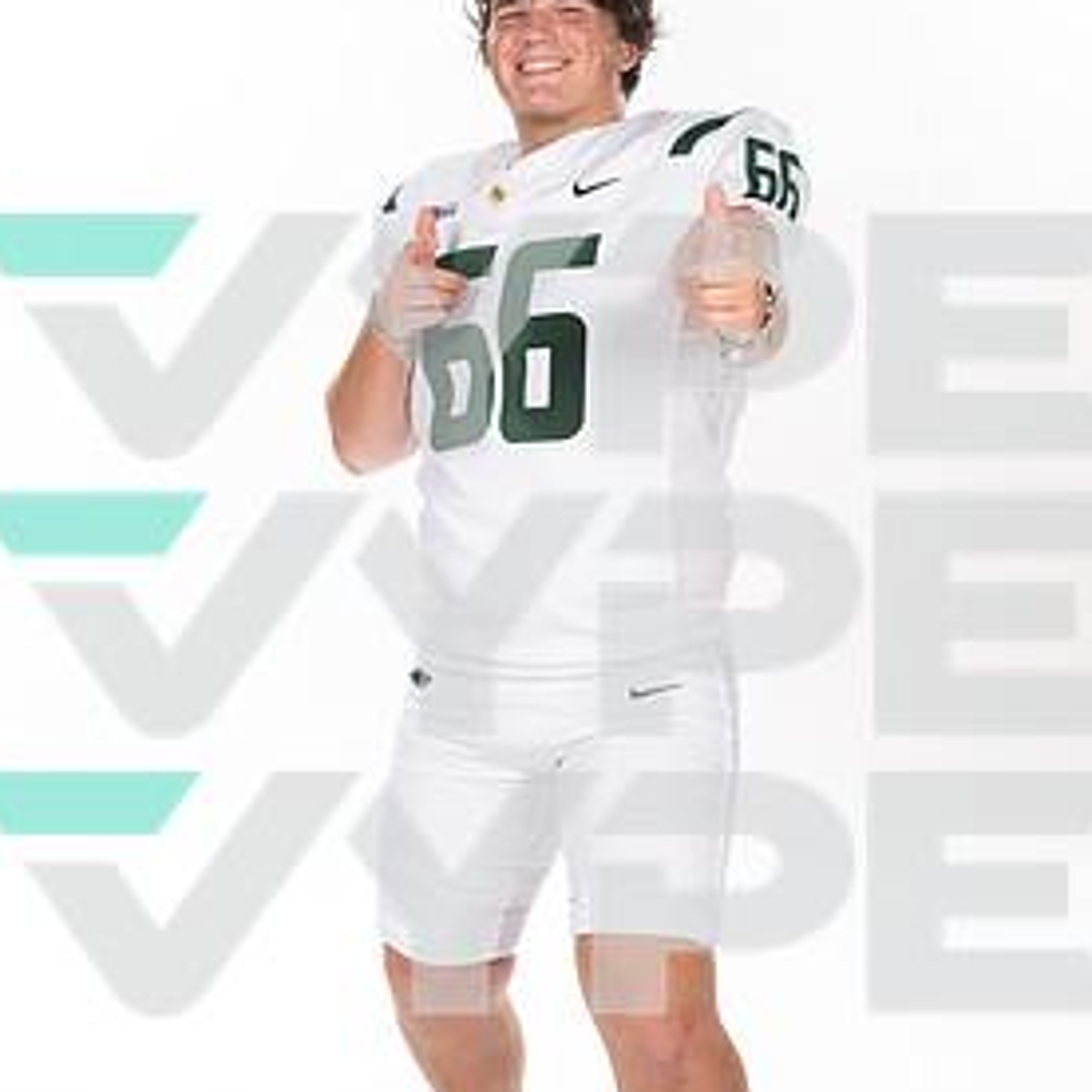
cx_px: 554
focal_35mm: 86
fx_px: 3069
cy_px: 617
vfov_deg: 20.2
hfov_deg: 20.2
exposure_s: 1/400
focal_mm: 62
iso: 640
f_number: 8
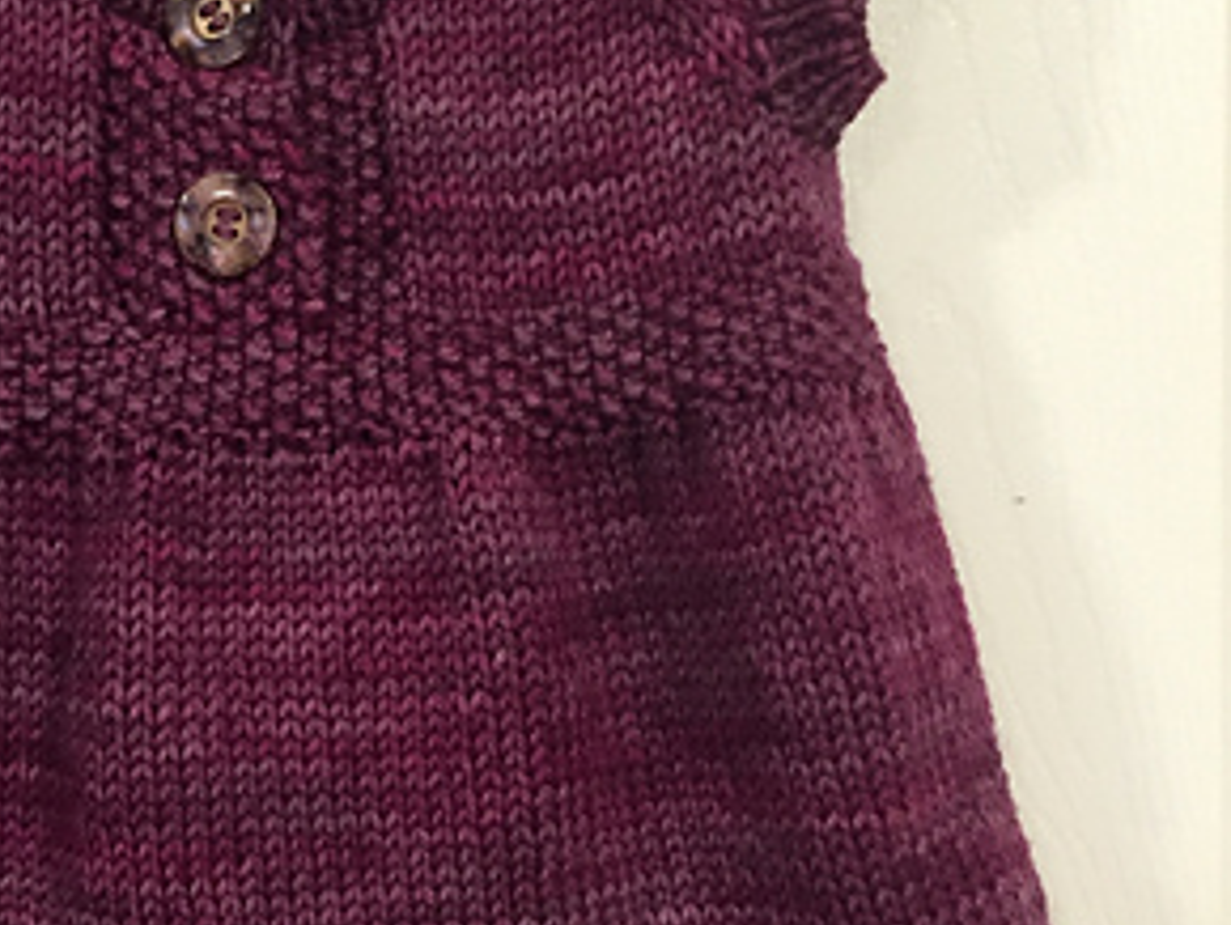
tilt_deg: -3.3
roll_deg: +0.9
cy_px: 607
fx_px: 2278
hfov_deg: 29.5
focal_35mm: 64
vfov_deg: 22.9
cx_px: 238
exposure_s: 1/15
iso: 320
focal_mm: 4.15
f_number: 2.2
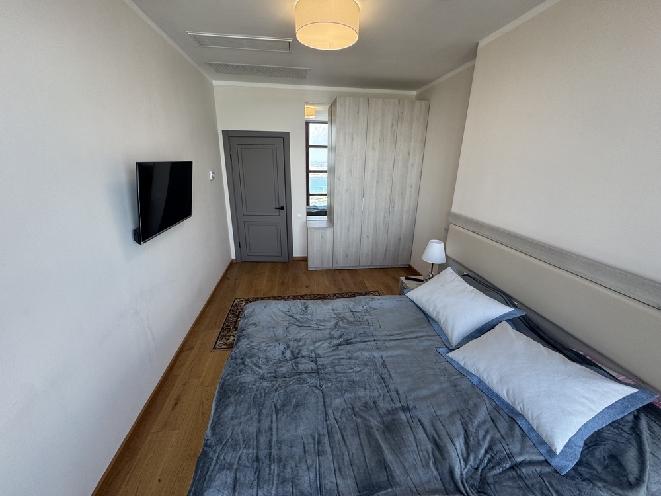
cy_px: 248
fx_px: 267
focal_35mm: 14
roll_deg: -0.7
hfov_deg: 102.1
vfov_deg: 85.7
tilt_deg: -17.9
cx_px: 330
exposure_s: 1/99
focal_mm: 2.22
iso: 100
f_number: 2.2
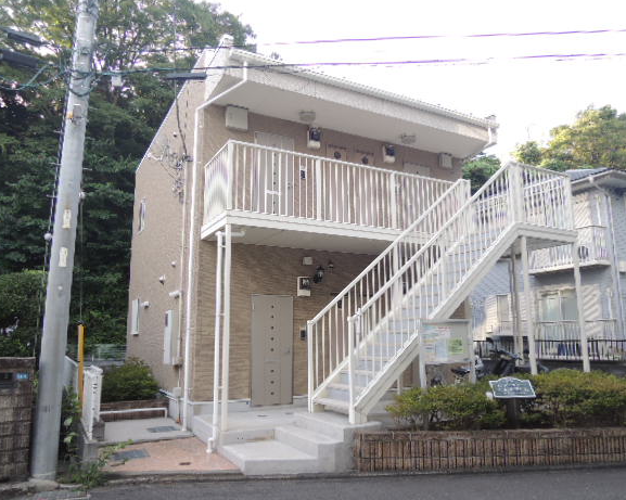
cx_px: 316
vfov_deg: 54.9
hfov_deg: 66.1
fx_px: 481
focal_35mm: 26
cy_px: 248
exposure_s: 1/125
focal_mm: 4.3
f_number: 2.8
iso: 100
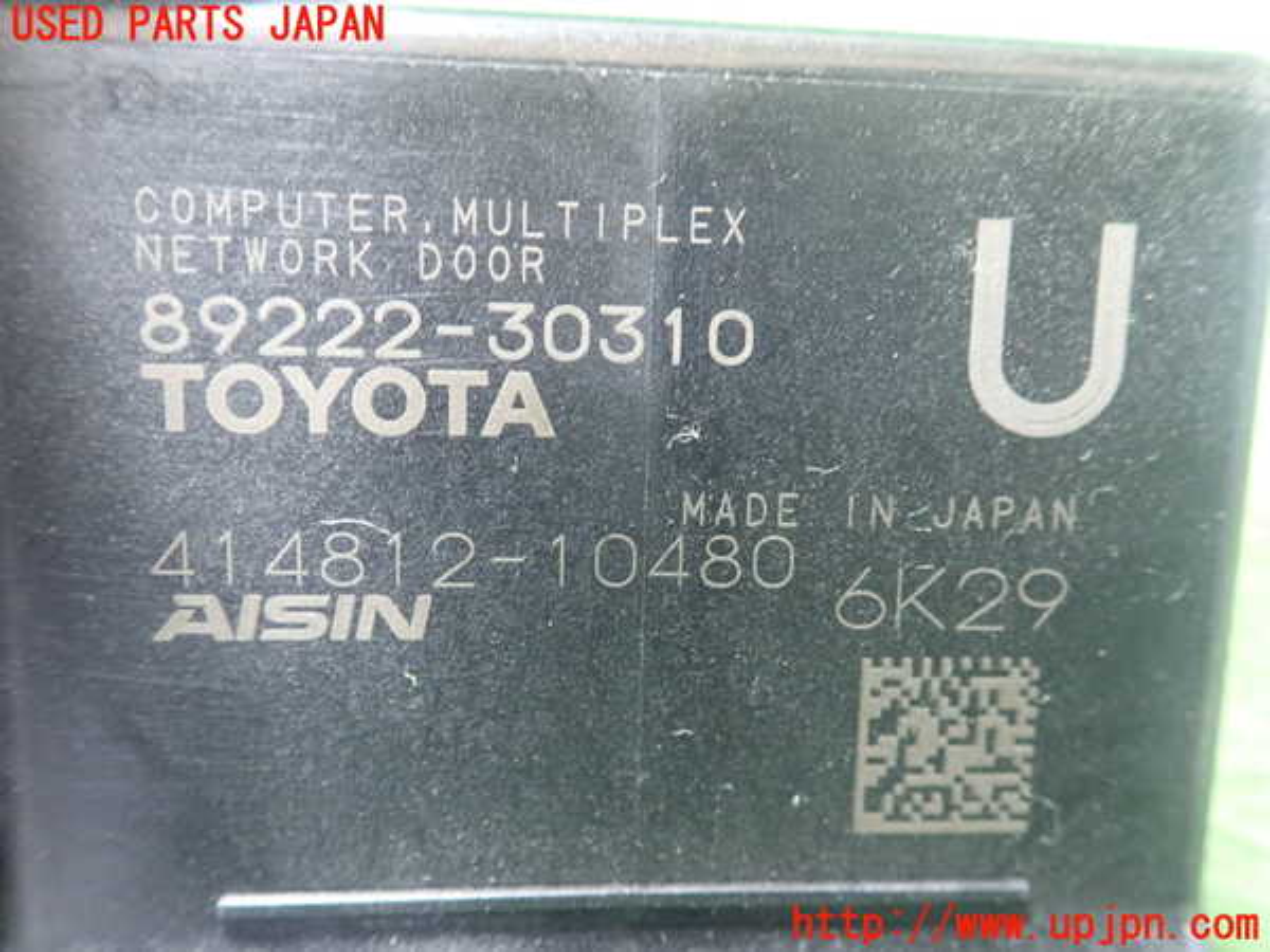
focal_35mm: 30
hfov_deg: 60.0
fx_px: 1101
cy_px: 476
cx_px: 635
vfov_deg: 46.8
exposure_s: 1/30
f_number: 2.3
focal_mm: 5.5
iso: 1250
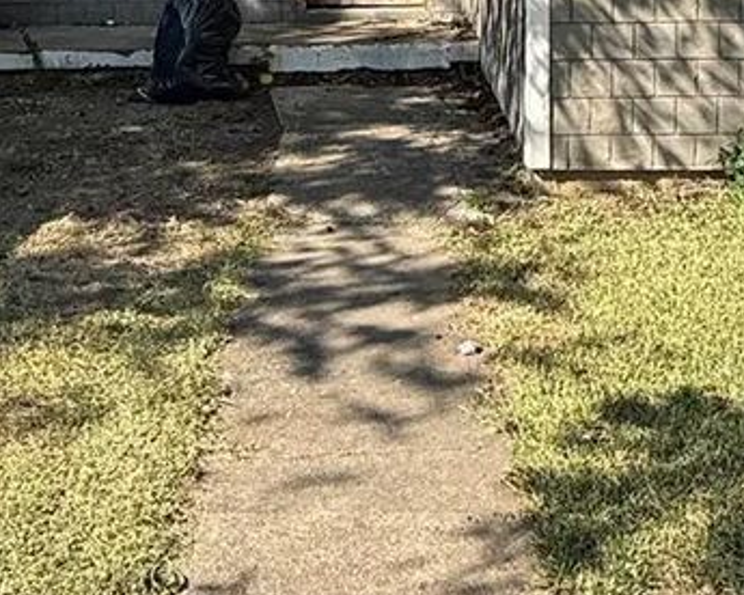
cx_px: 444
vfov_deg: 25.2
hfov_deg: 34.6
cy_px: -122
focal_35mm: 54
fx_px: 1189
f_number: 2.2
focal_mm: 2.22
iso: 50
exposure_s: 1/864
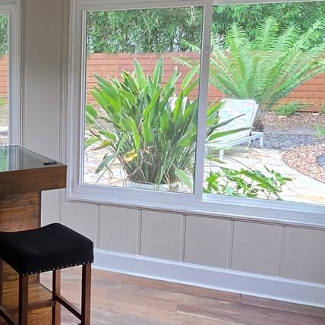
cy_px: 125
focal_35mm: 43
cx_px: -48
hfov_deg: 33.2
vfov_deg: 38.9
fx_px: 457
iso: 80
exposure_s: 1/120
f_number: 1.9
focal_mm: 2.2
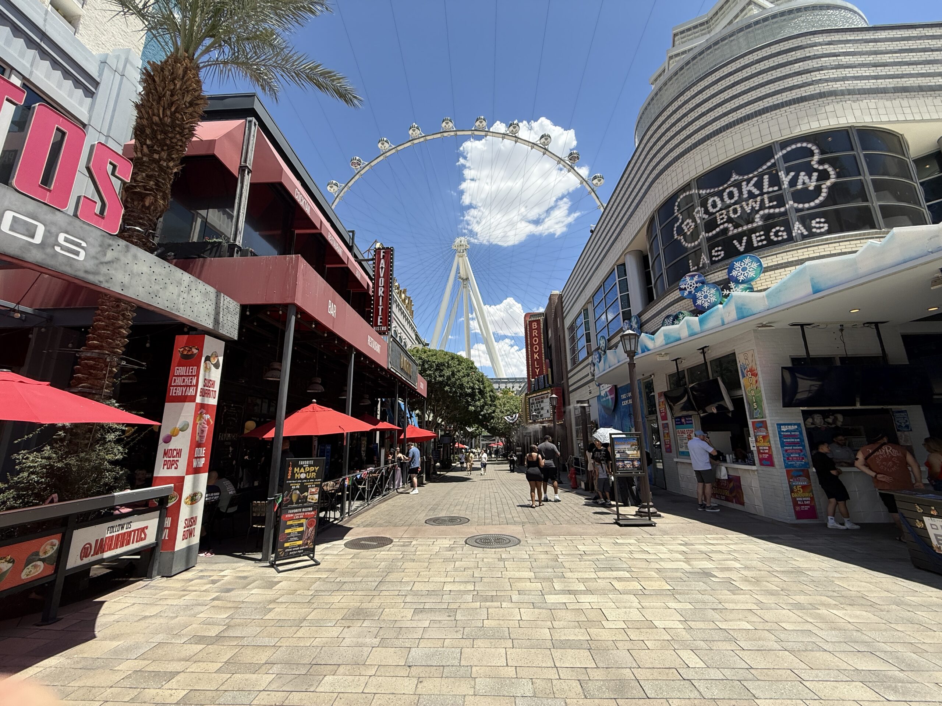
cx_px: 471
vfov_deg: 85.7
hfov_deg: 102.1
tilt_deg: +13.1
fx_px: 381
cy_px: 353
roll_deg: +0.2
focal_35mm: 14
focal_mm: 2.22
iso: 64
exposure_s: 1/1745
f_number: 2.2
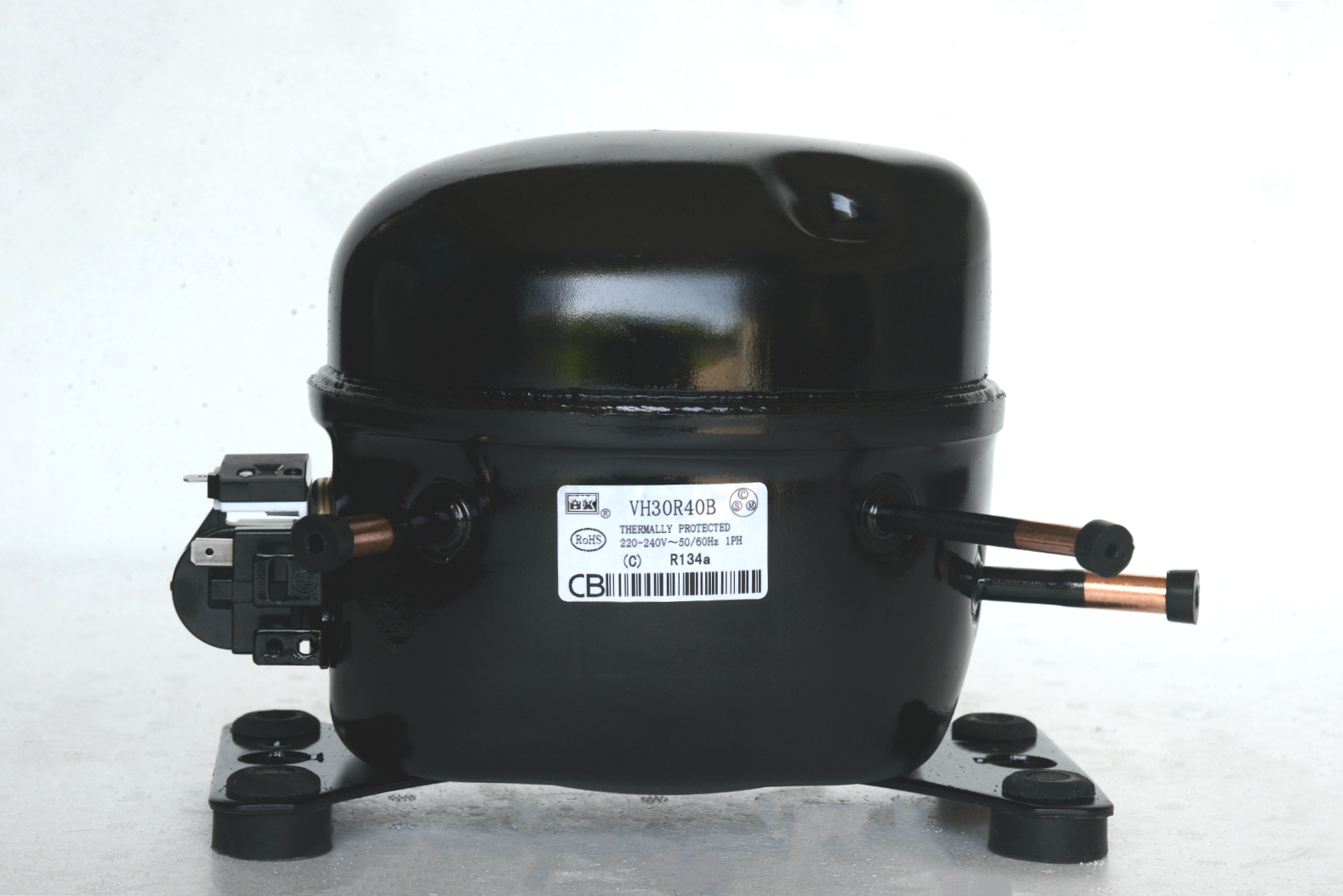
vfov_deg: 11.4
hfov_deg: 17.1
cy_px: 448
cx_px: 672
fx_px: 4478
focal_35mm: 120
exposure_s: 1/80
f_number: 16
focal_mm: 120
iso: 640
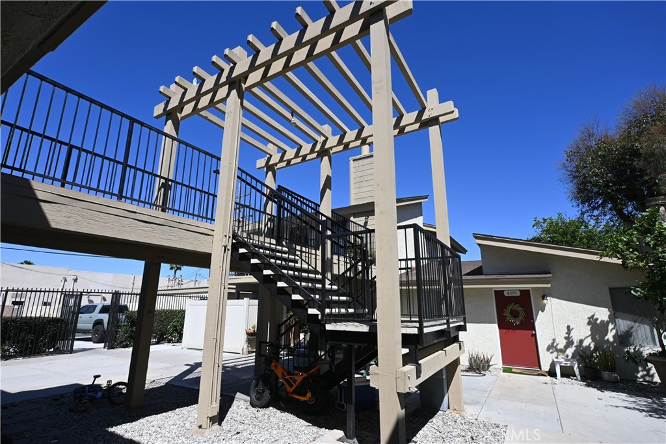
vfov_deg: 67.4
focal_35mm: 18
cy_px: 222
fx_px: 333
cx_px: 333
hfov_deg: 90.0
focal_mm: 12
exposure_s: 1/400
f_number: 7.1
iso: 100
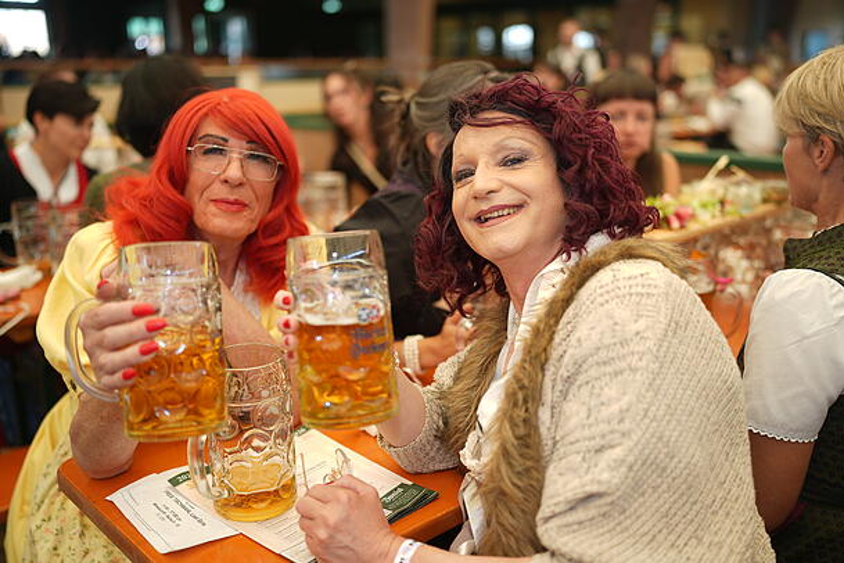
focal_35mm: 35
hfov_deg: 54.4
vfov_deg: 37.9
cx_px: 422
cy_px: 282
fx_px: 820
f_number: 1.4
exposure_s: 1/60
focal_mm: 35
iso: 50
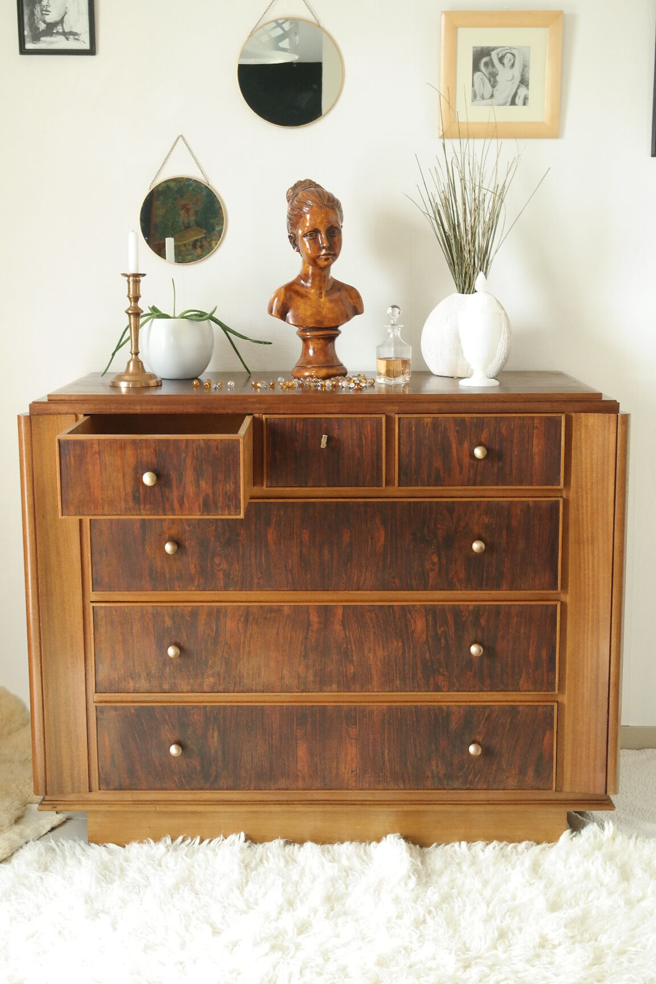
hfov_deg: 25.5
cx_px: 328
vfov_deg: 37.5
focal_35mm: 53
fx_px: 1449
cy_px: 492
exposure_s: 1/25
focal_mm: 35
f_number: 5.6
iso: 1600
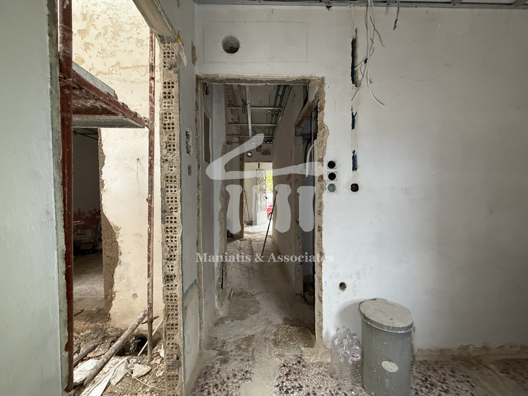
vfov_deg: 85.7
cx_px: 264
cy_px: 198
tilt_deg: -0.7
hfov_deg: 102.1
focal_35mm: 14
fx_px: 214
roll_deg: -0.4
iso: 320
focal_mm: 2.22
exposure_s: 1/99
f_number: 2.2
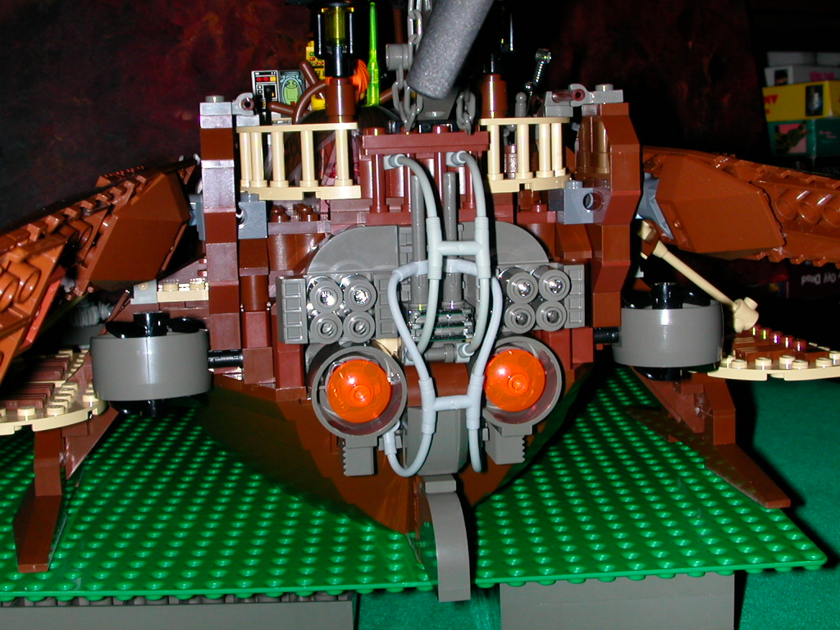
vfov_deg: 29.7
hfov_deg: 38.9
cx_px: 420
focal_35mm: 49
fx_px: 1189
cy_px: 315
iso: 100
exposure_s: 1/59.9
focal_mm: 7.5
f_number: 5.2
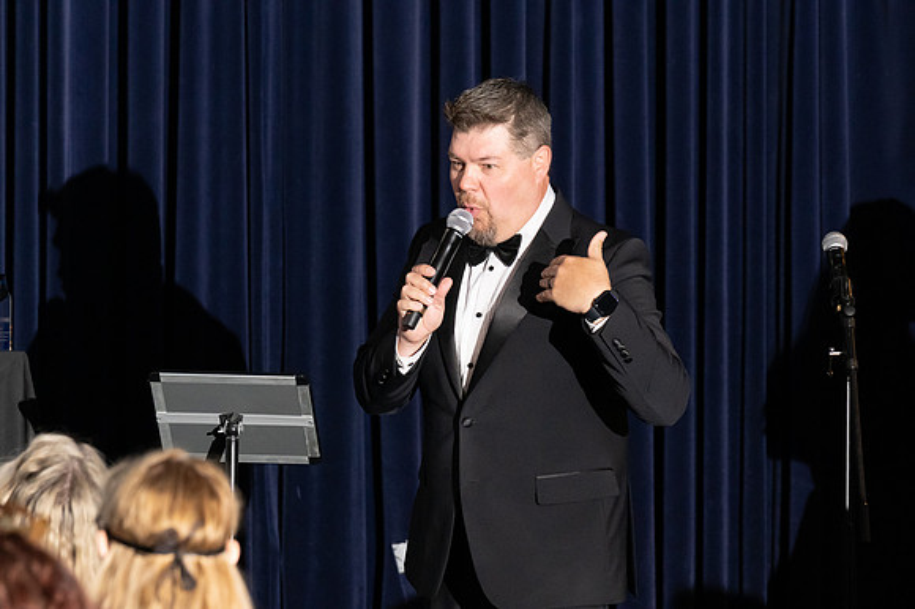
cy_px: 304
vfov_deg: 6.1
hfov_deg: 9.2
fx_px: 5715
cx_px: 458
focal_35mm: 225
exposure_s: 1/200
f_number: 5
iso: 2500
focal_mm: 150
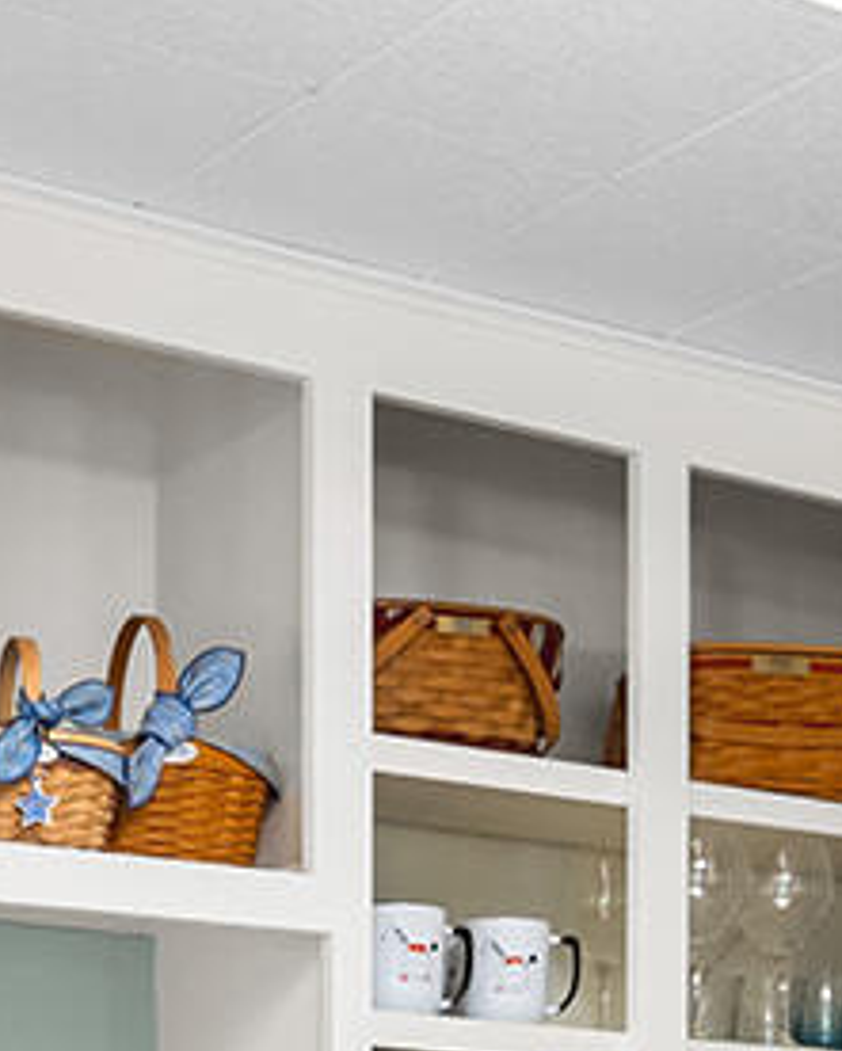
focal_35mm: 87
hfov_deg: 17.4
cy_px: 1255
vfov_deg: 20.6
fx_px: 2709
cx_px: 103
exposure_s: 1/8
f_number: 8
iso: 400
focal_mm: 16
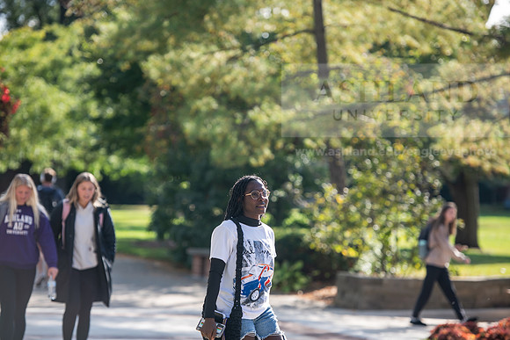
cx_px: 255
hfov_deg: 14.2
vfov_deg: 9.5
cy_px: 170
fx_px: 2055
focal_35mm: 145
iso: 100
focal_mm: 145
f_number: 3.2
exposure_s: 1/320
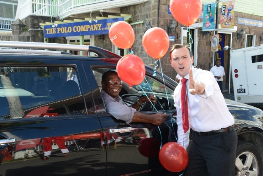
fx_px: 263
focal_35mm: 36
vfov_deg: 36.9
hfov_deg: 53.1
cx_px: 132
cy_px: 88
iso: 160
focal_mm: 36
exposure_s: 1/60
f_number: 8
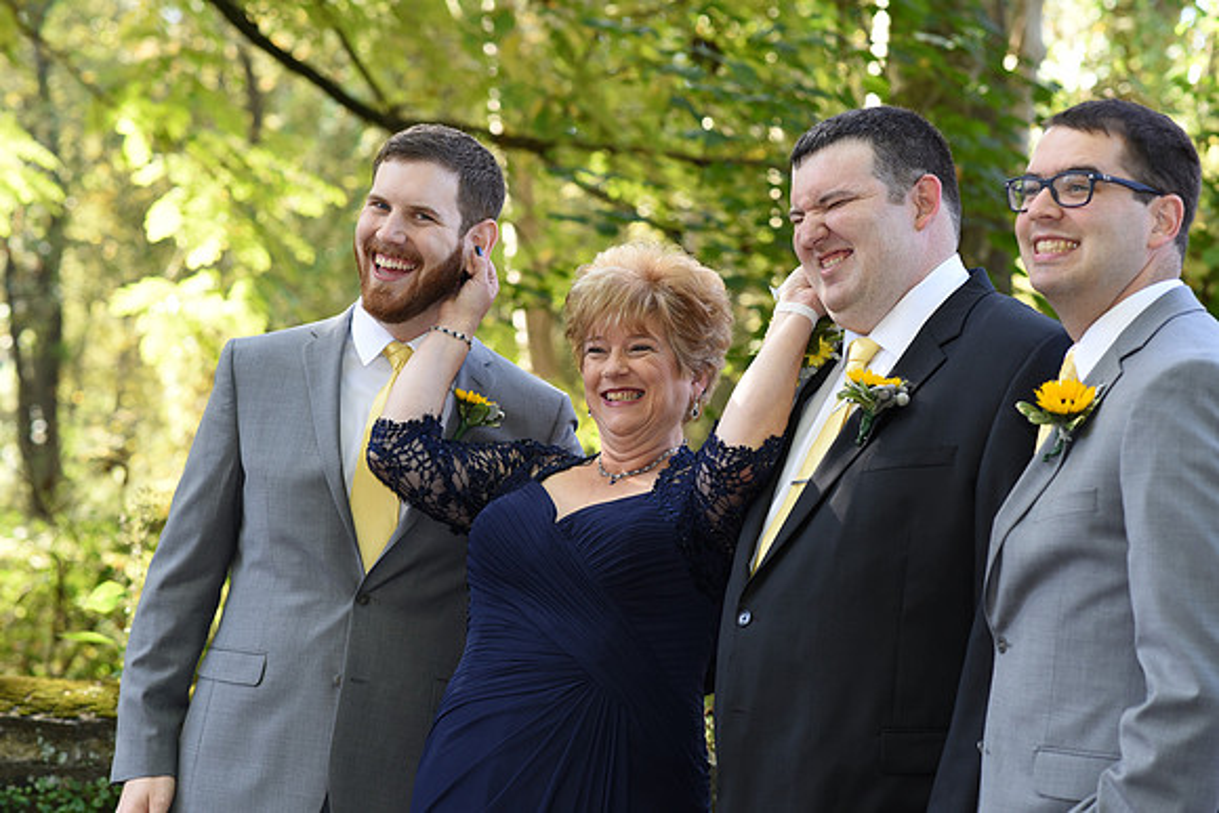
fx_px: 2879
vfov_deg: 16.1
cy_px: 406
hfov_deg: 23.9
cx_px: 610
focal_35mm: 85
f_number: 4.5
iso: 500
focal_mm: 85
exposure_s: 1/200
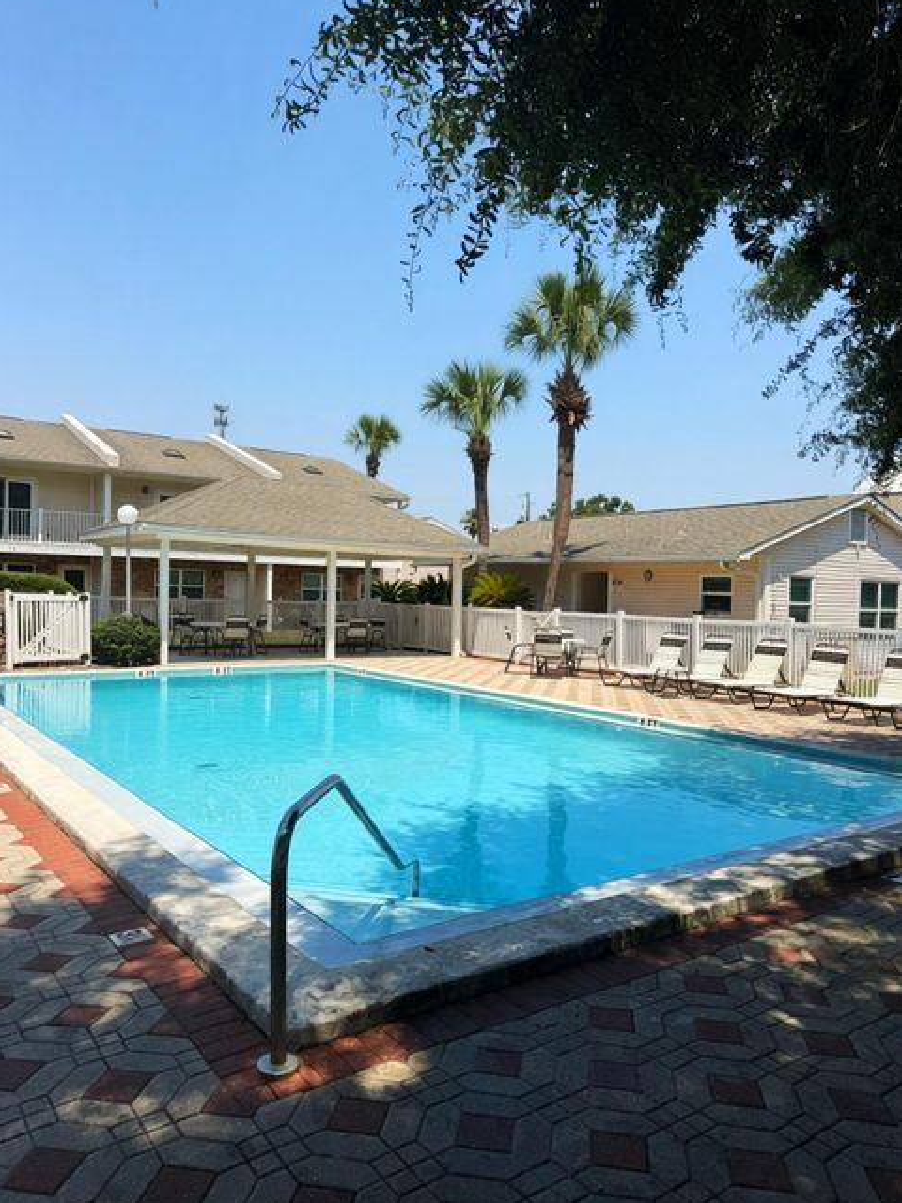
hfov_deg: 54.9
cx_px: 464
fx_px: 869
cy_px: 606
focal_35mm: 25
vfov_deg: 69.4
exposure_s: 1/7092
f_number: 1.78
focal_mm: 6.76
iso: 80
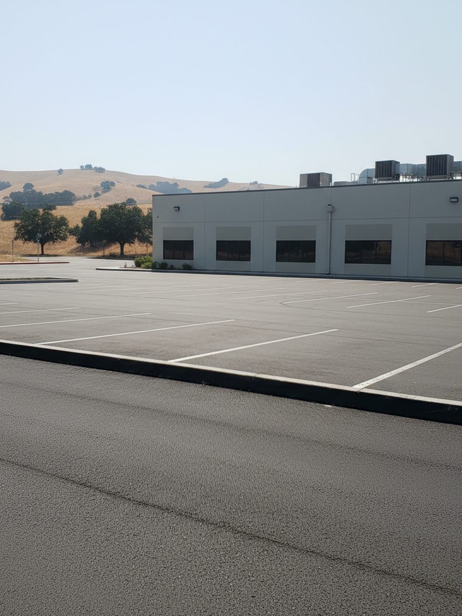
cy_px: 308
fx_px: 427
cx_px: 231
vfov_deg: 71.6
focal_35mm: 24
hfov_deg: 56.8
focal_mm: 6.8
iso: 166
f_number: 1.78
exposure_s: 1/777
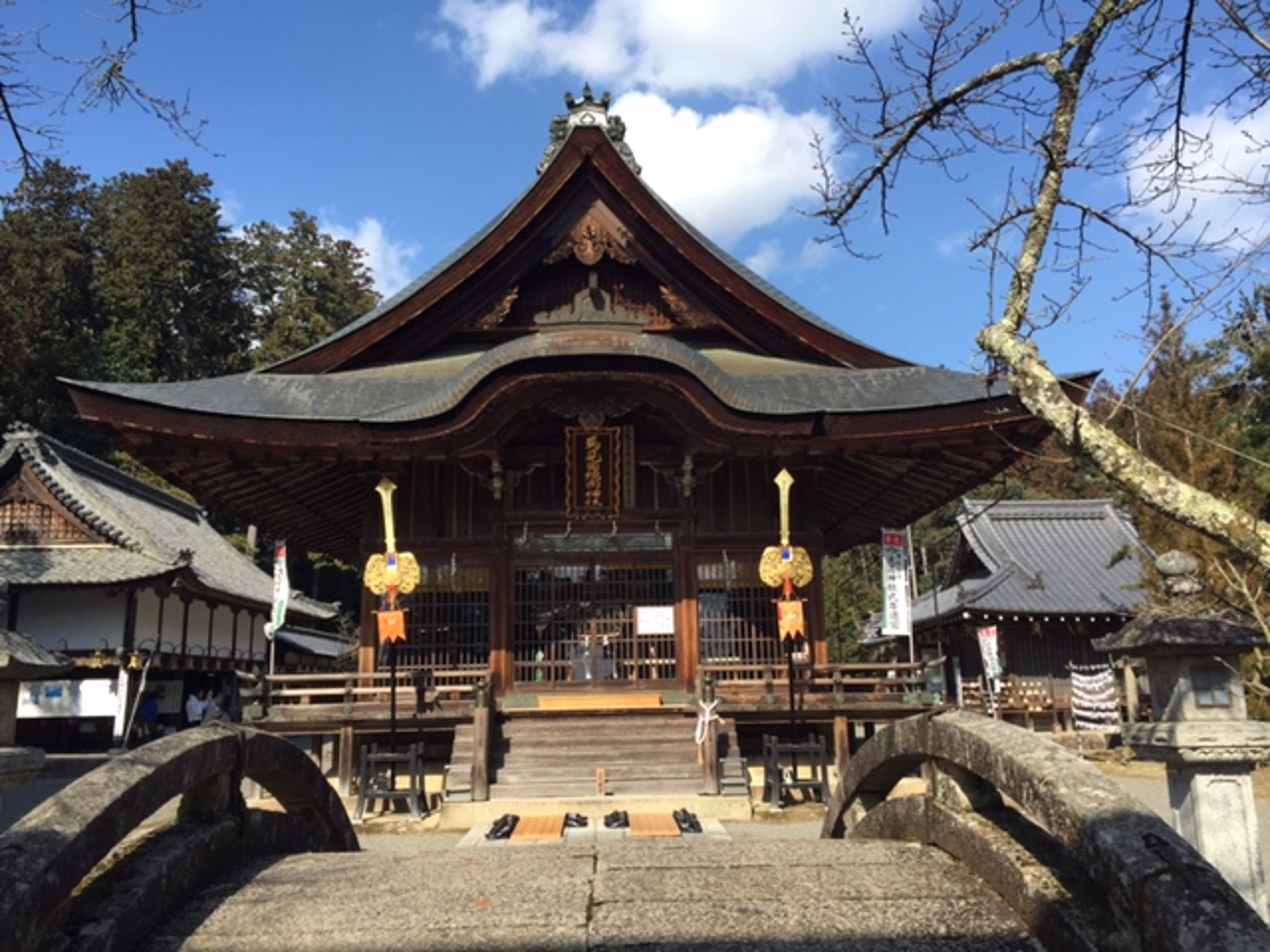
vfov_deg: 48.2
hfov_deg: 61.7
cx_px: 635
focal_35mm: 29
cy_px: 476
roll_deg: -0.4
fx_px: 1064
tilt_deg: +11.7
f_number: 2.2
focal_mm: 4.15
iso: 32
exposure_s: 1/1236
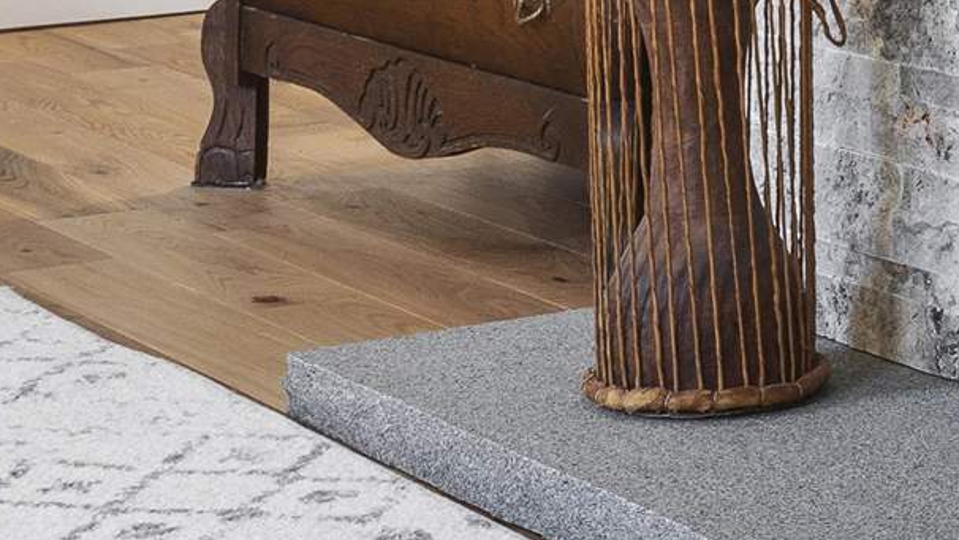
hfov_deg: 12.9
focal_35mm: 154
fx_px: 3916
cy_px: -510
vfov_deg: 7.6
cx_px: 1632
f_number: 8
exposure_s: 1/2.5
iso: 320
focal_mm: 29
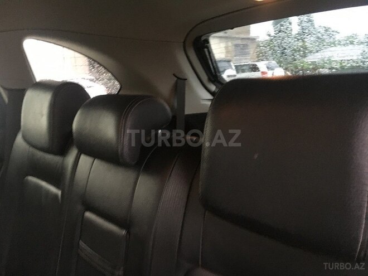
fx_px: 308
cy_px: 138
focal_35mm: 29
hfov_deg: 61.7
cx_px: 184
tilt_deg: -9.2
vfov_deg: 48.2
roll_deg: +2.3
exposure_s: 1/17
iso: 250
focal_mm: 4.15
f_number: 2.2
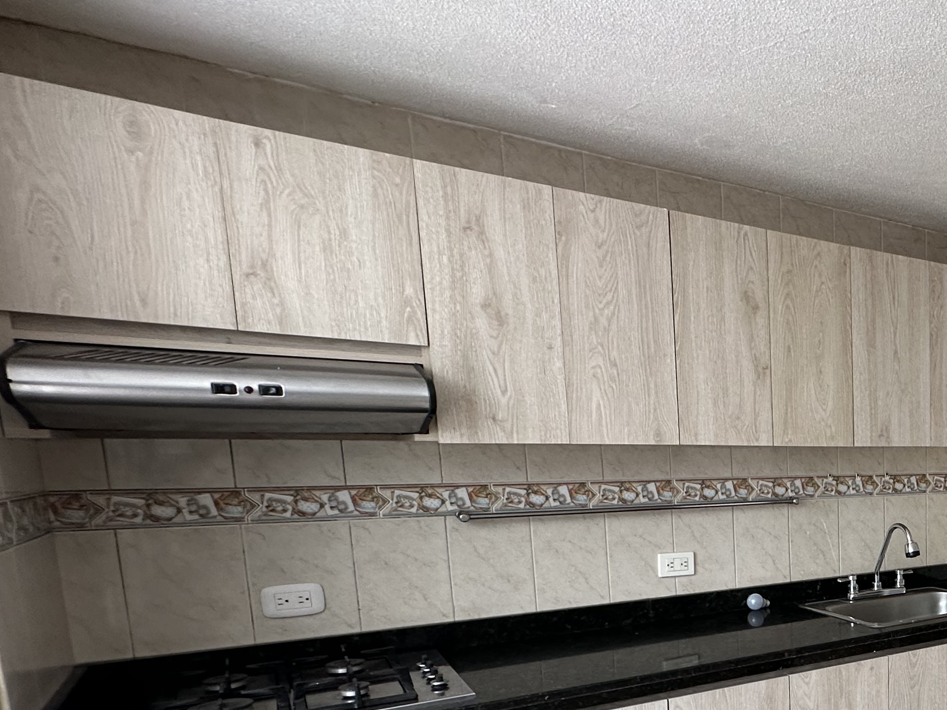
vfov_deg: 44.3
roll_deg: -0.2
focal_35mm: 30
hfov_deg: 48.7
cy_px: 579
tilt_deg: -8.0
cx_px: 958
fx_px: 821
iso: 125
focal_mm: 2.22
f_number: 2.2
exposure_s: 1/99
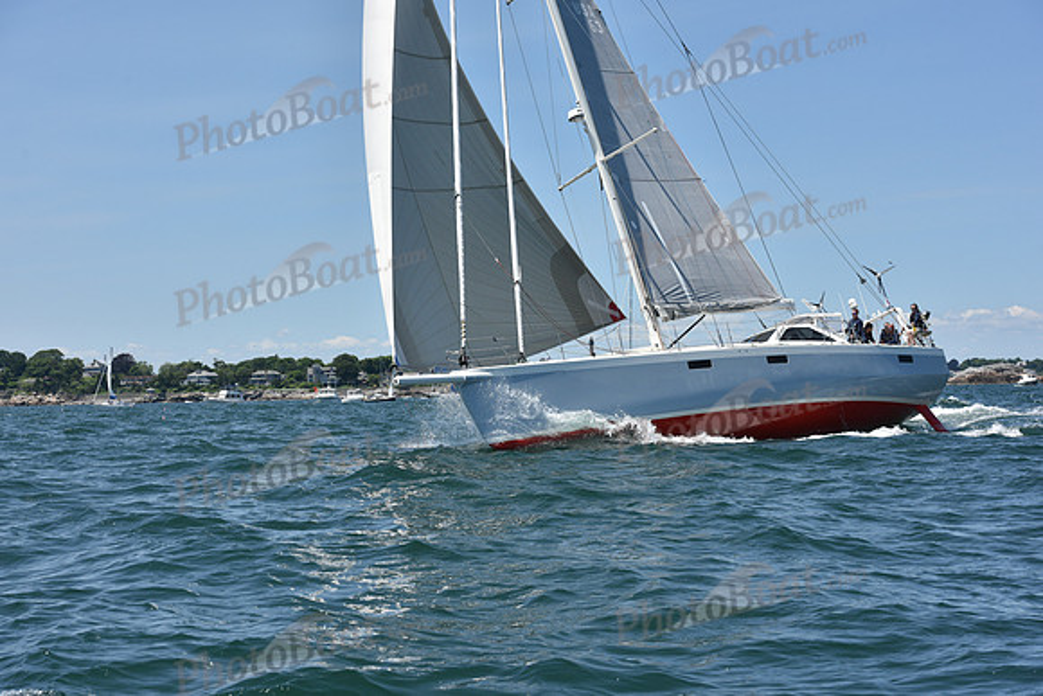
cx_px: 522
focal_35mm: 102
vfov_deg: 13.4
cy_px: 348
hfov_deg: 20.0
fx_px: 2956
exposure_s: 1/1000
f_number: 9
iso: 250
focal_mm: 102
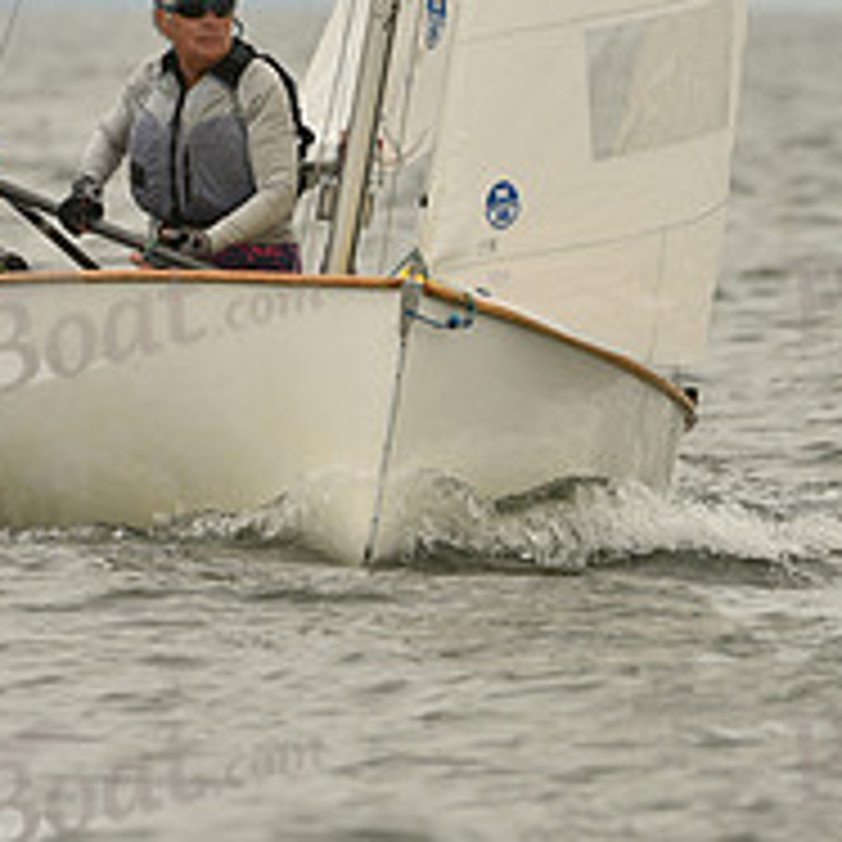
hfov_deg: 1.7
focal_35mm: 1056
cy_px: 61
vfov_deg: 1.7
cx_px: 558
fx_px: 29061
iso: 320
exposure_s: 1/1250
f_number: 7.1
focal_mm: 400
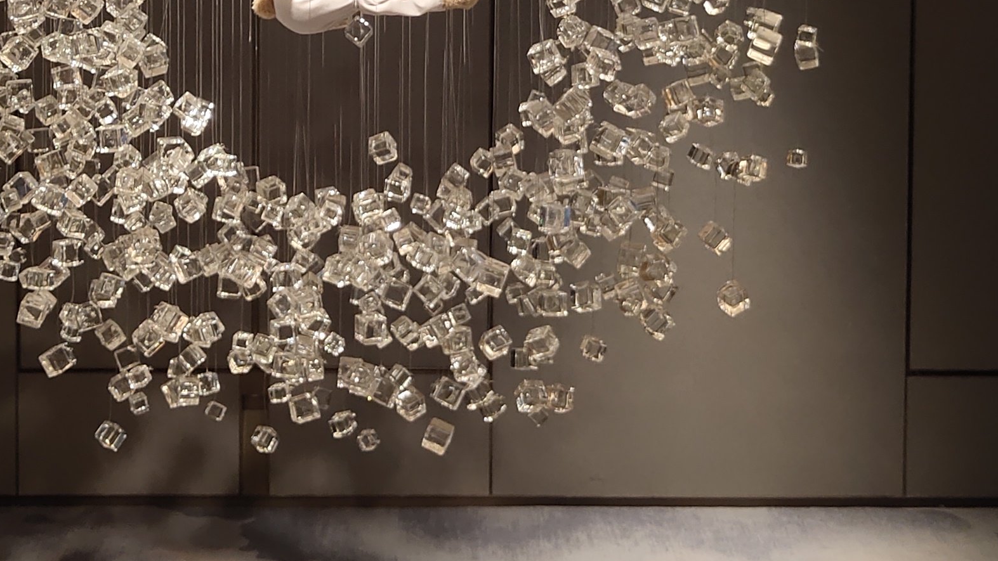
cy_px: -8
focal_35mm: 81
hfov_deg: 26.2
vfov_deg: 14.7
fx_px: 2144
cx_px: 452
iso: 179
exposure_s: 1/50
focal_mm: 4.27
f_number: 1.8
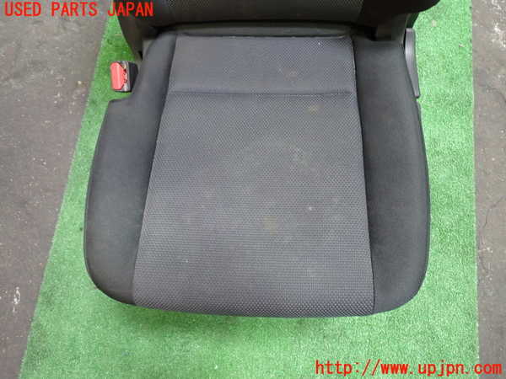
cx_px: 253
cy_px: 190
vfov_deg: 46.8
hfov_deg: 60.0
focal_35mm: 30
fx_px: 439
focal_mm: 5.4
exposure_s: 1/30
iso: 400
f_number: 2.3
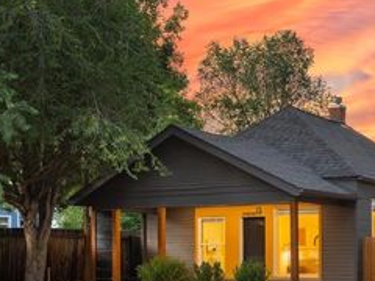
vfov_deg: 24.2
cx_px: 319
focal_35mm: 60
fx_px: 650
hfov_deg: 31.1
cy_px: 202
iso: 200
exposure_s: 1/1.67
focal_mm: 30
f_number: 7.1
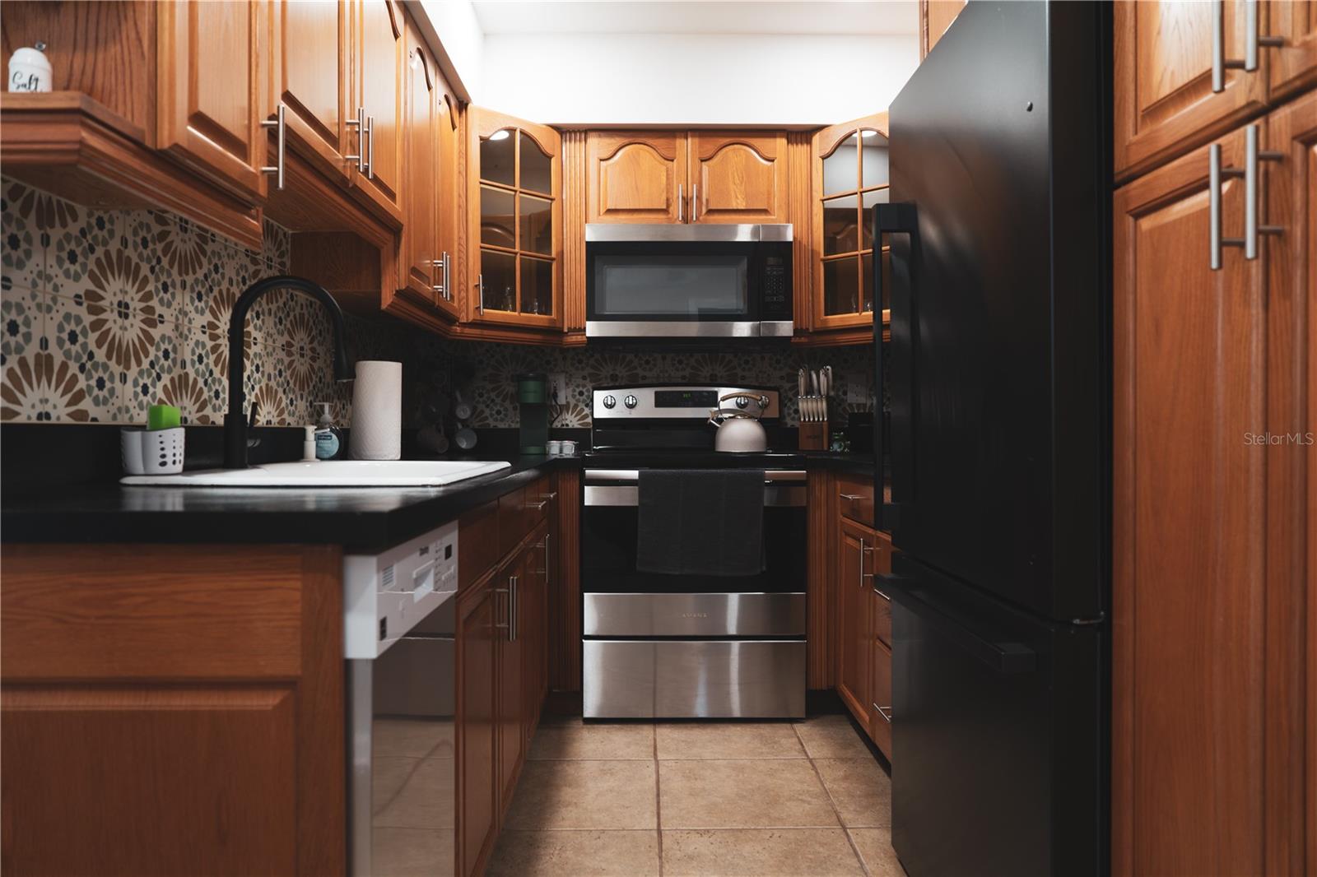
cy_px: 438
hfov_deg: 73.8
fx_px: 878
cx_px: 658
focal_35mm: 24
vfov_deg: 53.1
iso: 250
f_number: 4
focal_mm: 24
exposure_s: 1/25
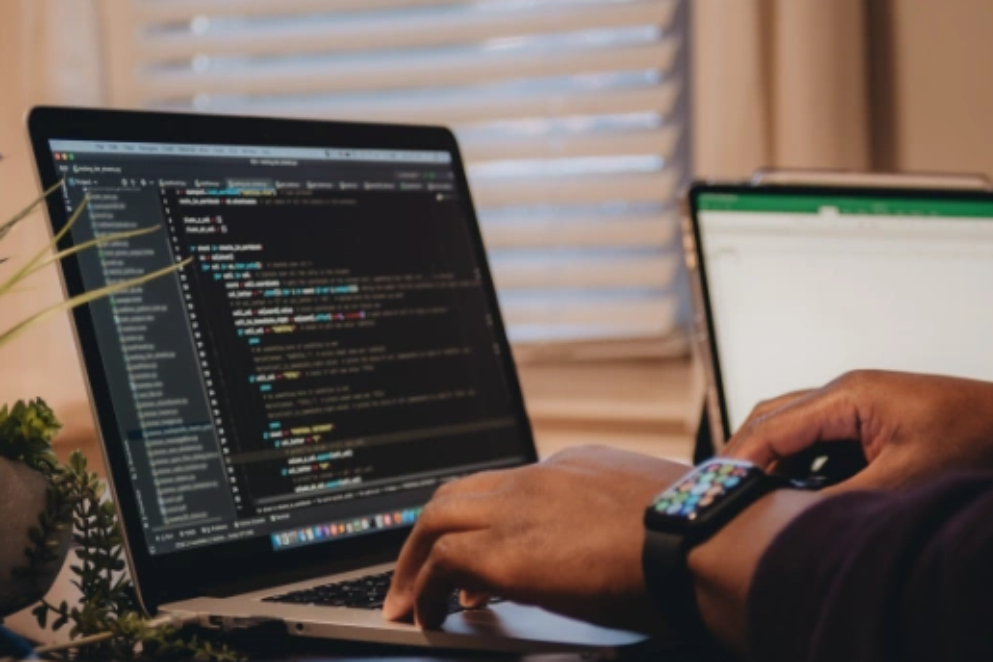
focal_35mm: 95
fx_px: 2620
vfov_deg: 14.4
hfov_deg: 21.5
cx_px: 479
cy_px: 417
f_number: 4.5
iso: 320
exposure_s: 1/25
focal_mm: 70
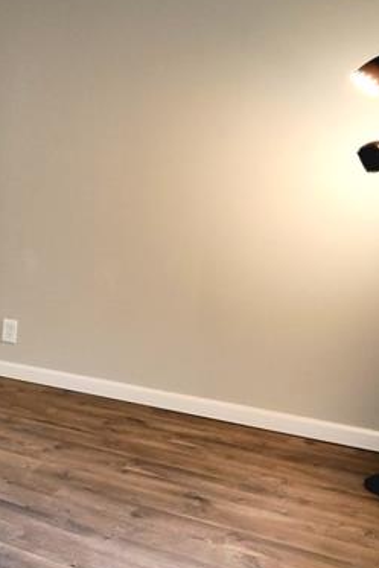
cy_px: 370
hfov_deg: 20.3
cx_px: -199
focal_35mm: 57
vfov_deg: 34.8
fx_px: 899
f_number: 6.3
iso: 800
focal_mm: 10
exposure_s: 1/200
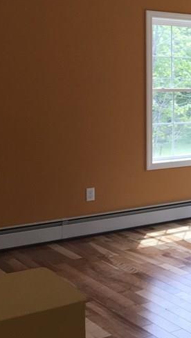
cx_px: 313
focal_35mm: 66
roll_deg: +0.6
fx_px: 594
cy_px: 83
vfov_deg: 31.3
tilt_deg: +1.7
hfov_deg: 16.2
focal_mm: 4.15
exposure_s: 1/120
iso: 32
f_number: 2.2
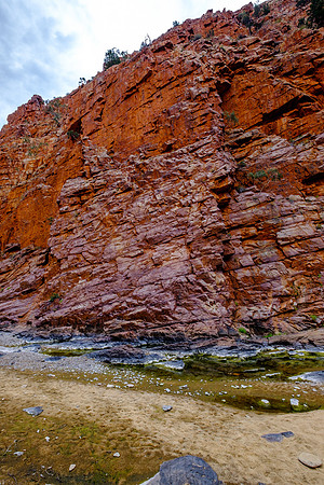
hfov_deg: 77.3
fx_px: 202
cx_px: 162
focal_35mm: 15
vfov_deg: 100.4
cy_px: 242
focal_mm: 10
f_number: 8
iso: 200
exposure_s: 1/55
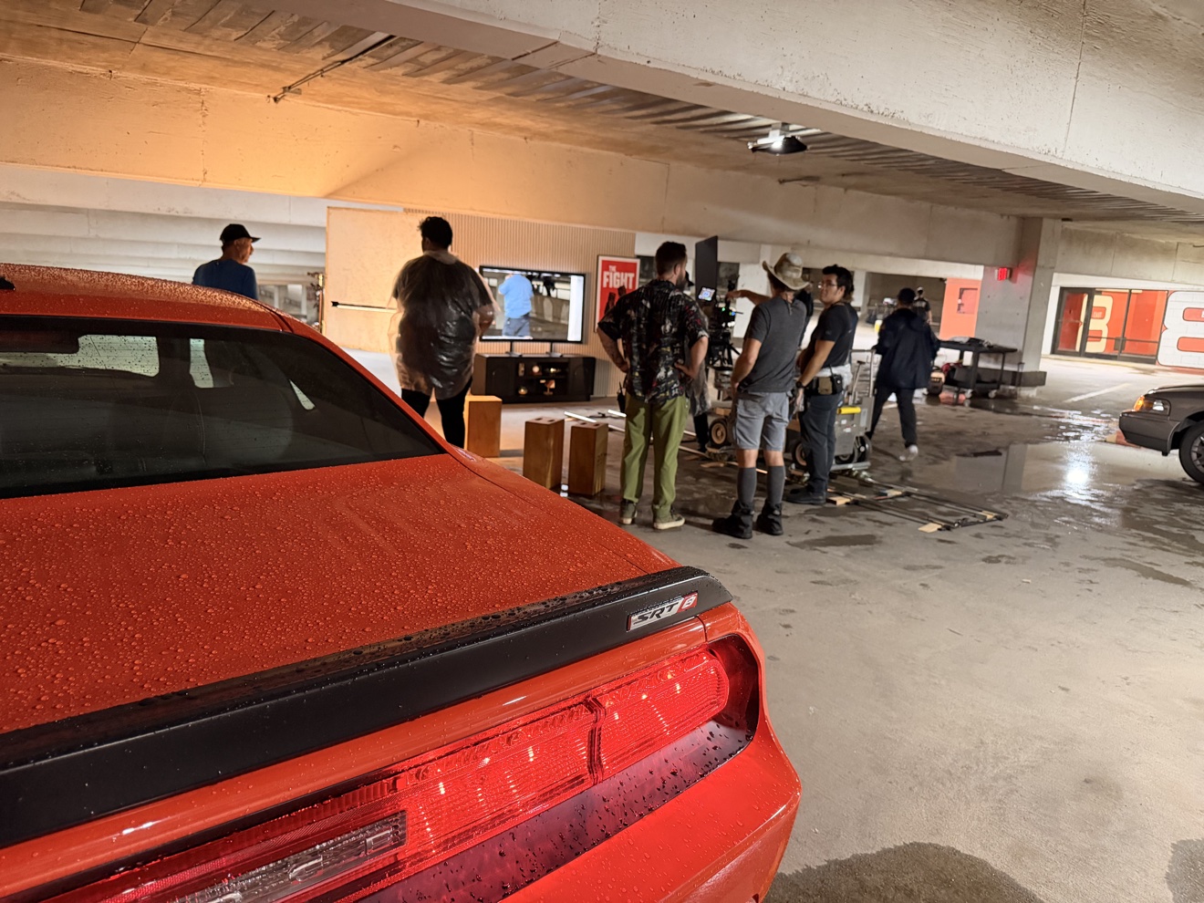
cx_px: 602
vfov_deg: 56.8
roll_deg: -3.4
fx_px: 835
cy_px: 452
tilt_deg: -12.1
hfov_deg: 71.6
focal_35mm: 24
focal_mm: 6.76
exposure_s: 1/47
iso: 800
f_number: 1.78
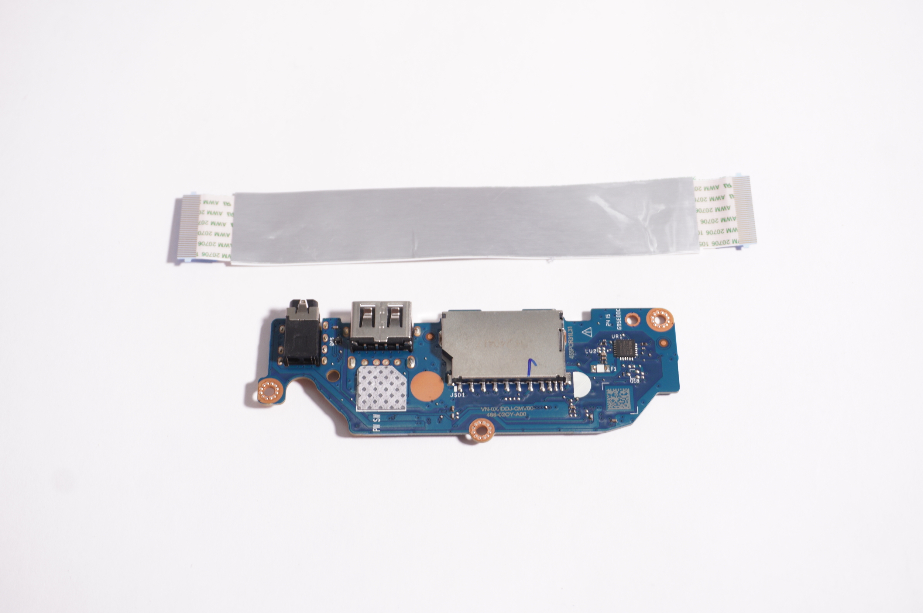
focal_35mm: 52
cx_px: 462
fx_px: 1345
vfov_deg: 25.7
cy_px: 306
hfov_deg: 37.9
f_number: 5.6
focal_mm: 35
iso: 160
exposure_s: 1/13
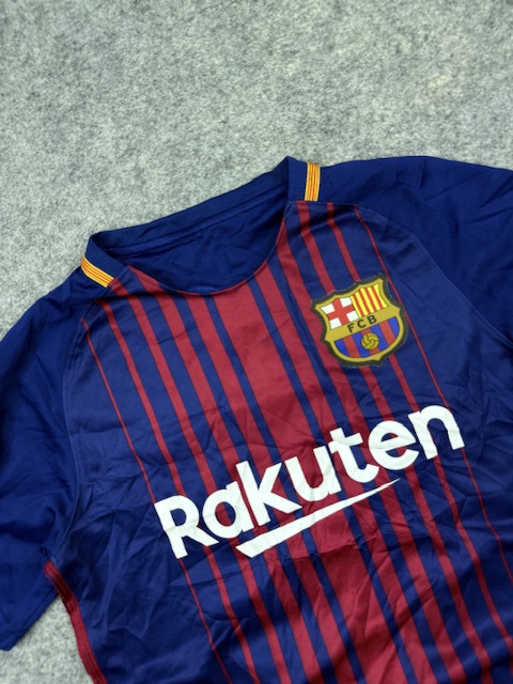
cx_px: 256
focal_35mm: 24
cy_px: 342
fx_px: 474
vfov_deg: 71.6
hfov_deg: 56.8
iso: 64
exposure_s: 1/121
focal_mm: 6.76
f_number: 1.78
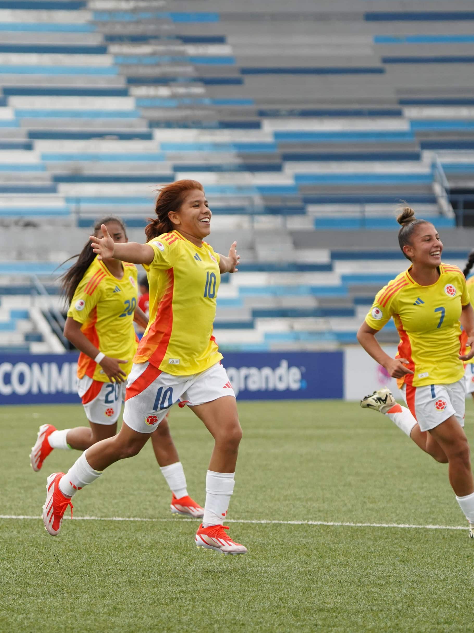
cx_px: 187
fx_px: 5278
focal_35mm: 289
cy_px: 316
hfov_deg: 5.1
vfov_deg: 6.9
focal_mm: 200
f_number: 5.6
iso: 2500
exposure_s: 1/4000
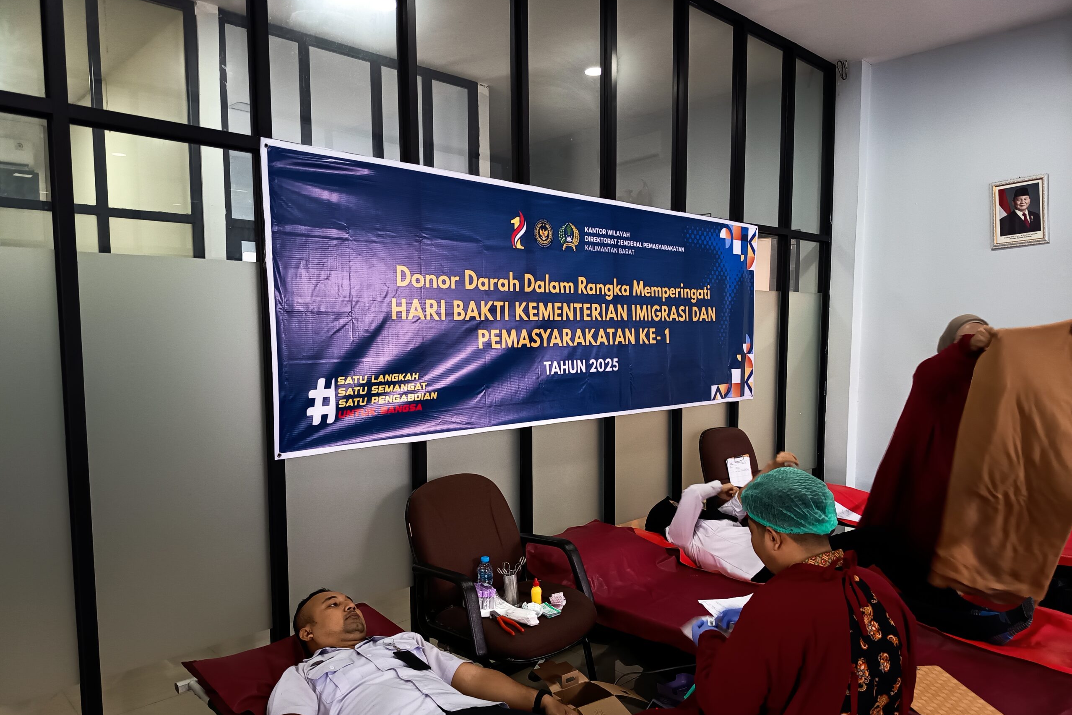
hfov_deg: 71.5
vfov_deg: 51.2
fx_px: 744
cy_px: 384
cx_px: 536
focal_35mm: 25
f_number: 1.7
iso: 741
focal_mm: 5.27
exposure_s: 1/25
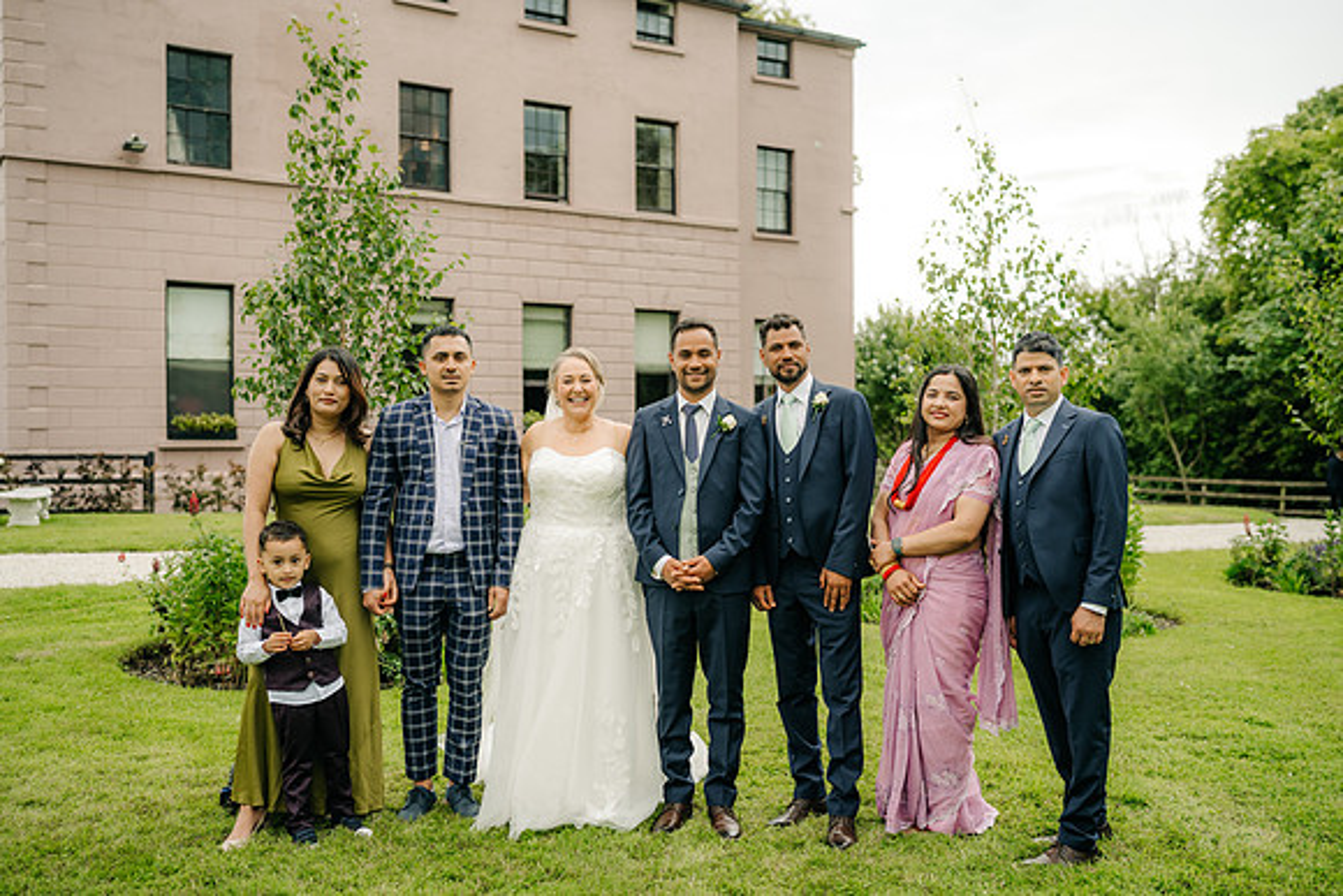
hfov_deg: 54.4
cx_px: 672
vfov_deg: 37.9
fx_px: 1306
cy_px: 448
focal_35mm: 35
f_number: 2.2
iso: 100
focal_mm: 35
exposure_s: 1/500
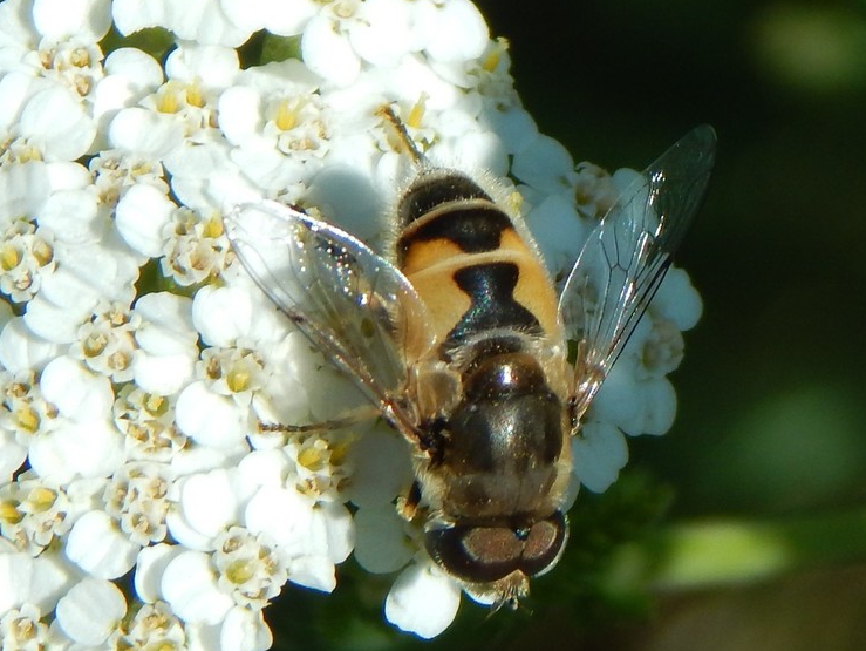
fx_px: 3779
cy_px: 345
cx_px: 495
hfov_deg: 13.1
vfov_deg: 9.8
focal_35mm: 151
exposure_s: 1/1000
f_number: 4.8
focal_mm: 23.4
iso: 125
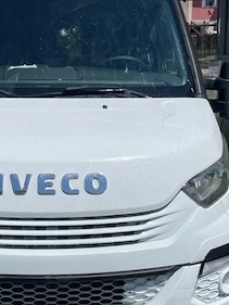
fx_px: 652
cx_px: 47
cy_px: 178
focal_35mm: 74
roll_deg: -0.7
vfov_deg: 26.3
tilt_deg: -5.0
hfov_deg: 19.7
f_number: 1.6
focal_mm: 4.2
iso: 32
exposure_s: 1/7299
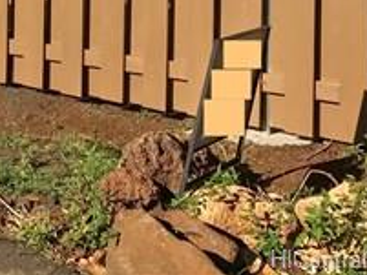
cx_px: -153
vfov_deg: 15.1
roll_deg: -0.7
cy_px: -160
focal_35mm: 89
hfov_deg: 19.6
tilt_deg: +1.2
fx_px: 944
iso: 20
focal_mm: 3.99
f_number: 1.8
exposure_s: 1/3300
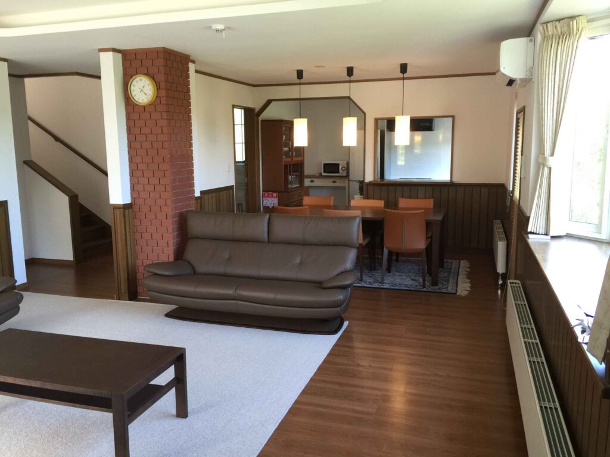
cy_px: 228
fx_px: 511
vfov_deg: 48.2
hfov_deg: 61.7
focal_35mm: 29
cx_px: 305
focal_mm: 4.15
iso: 50
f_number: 2.2
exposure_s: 1/30
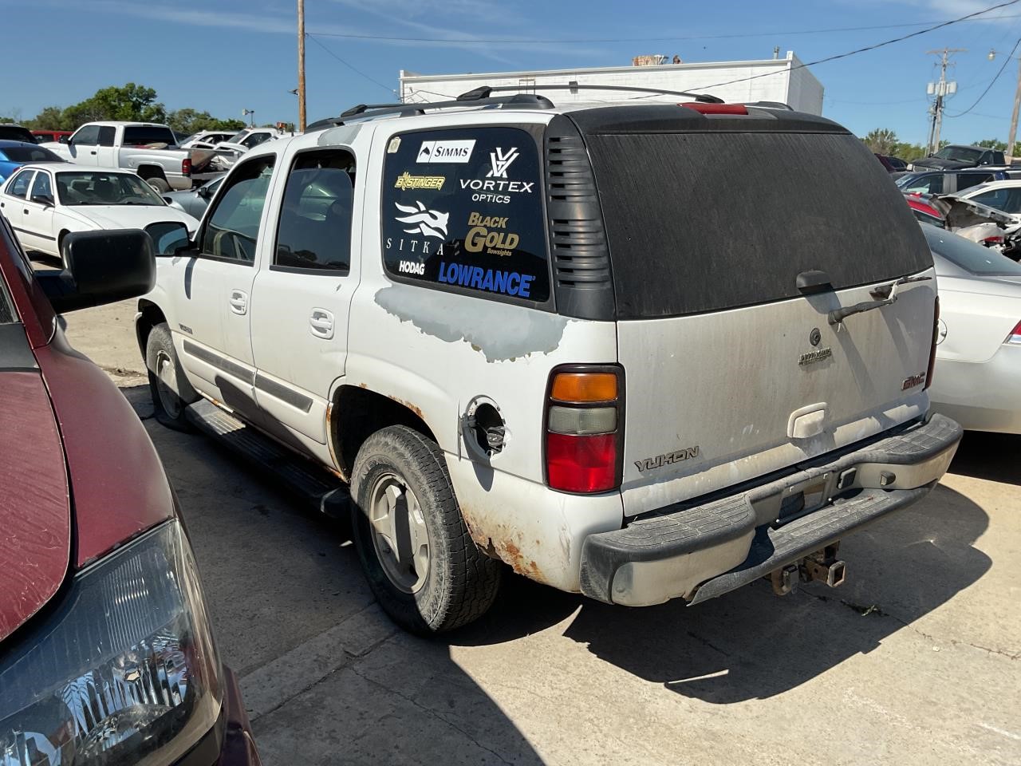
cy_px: 383
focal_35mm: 29
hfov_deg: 61.7
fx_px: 855
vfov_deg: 48.2
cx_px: 510
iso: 16
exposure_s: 1/3125
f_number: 1.8
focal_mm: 3
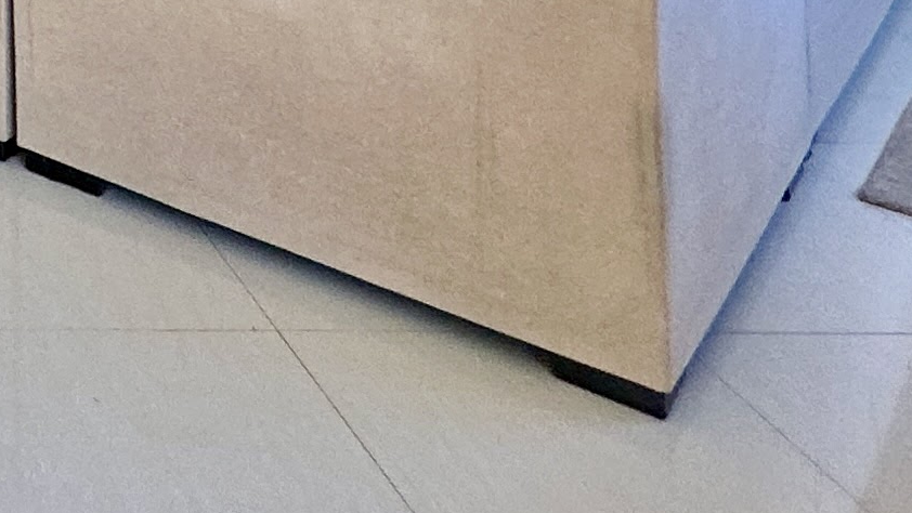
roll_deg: +0.4
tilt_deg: +0.6
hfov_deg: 22.2
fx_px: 1766
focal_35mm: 73
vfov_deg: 12.5
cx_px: -565
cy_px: -762
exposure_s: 1/120
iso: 100
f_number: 2.2
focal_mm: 2.22
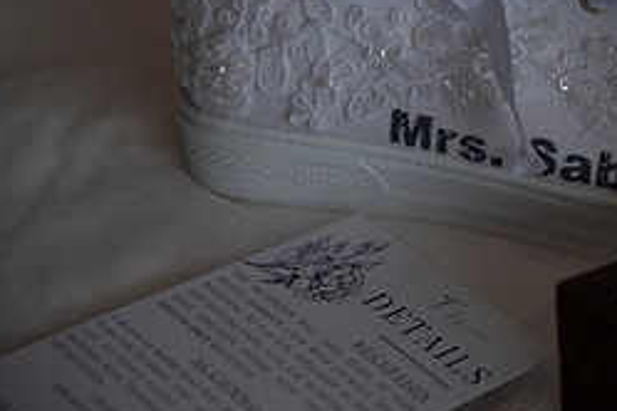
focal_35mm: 163
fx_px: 2793
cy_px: -10
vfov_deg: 8.4
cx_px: 691
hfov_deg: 12.4
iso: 400
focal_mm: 70
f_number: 2.8
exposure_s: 1/640
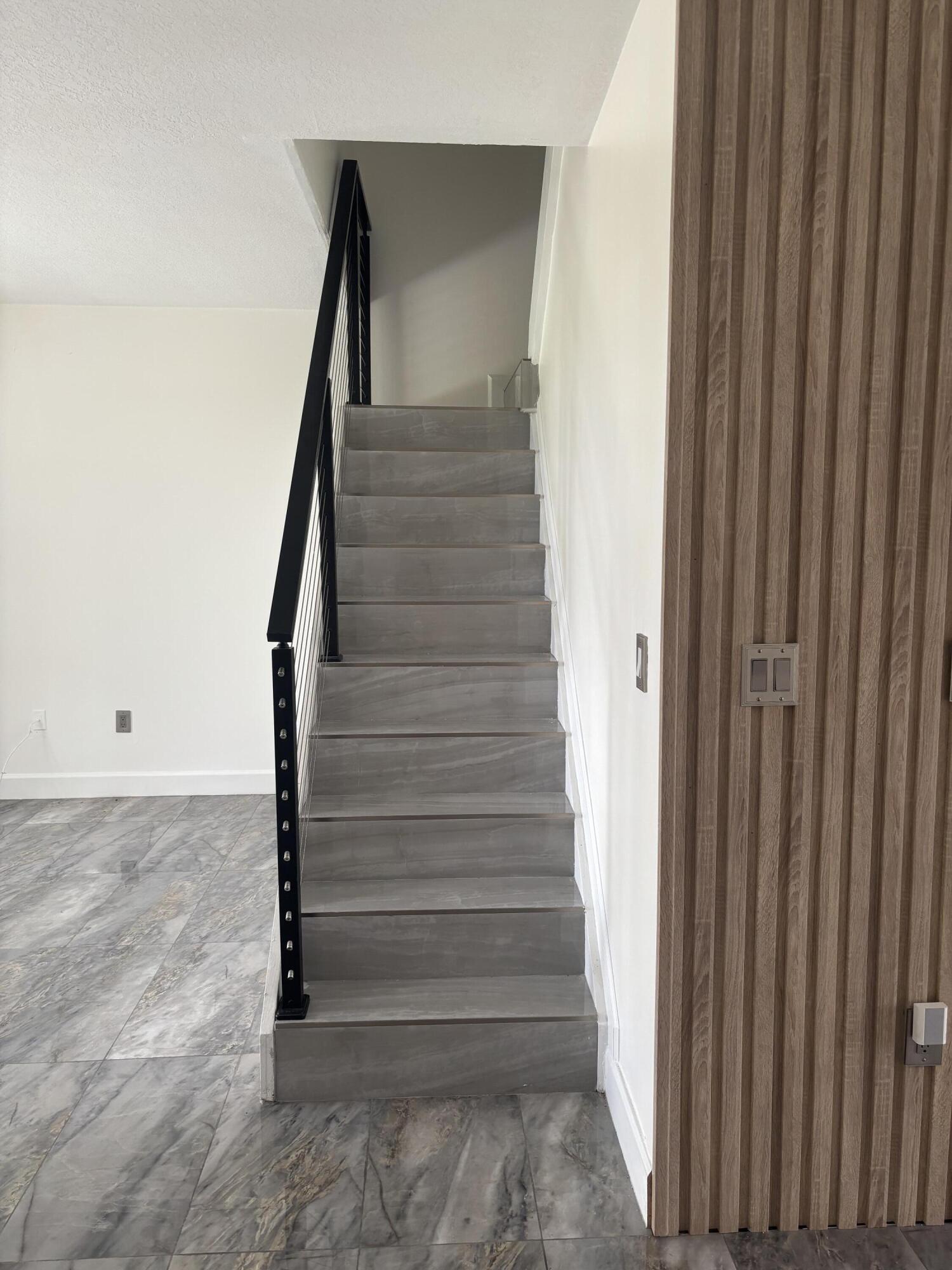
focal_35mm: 26
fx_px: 953
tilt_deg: -6.4
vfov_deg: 67.3
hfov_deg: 53.1
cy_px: 635
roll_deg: -0.6
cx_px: 476
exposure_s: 1/121
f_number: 1.6
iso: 100
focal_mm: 5.96
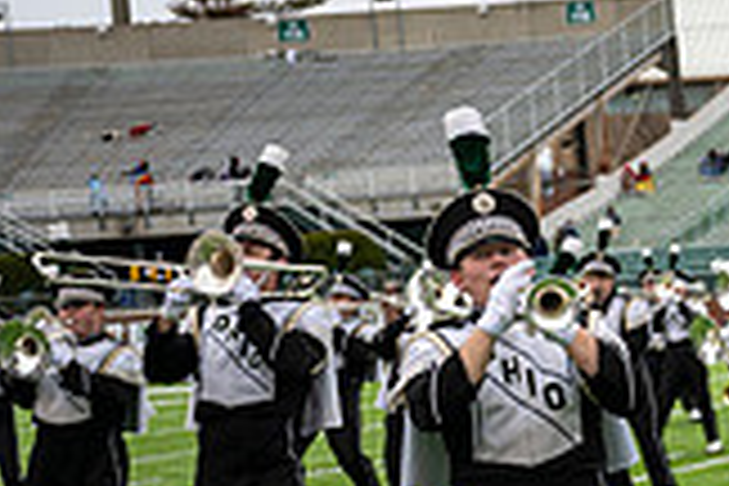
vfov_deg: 11.8
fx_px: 2349
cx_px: 1246
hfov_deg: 15.5
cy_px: 416
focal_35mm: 116
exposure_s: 1/500
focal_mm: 32.5
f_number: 2.8
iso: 100
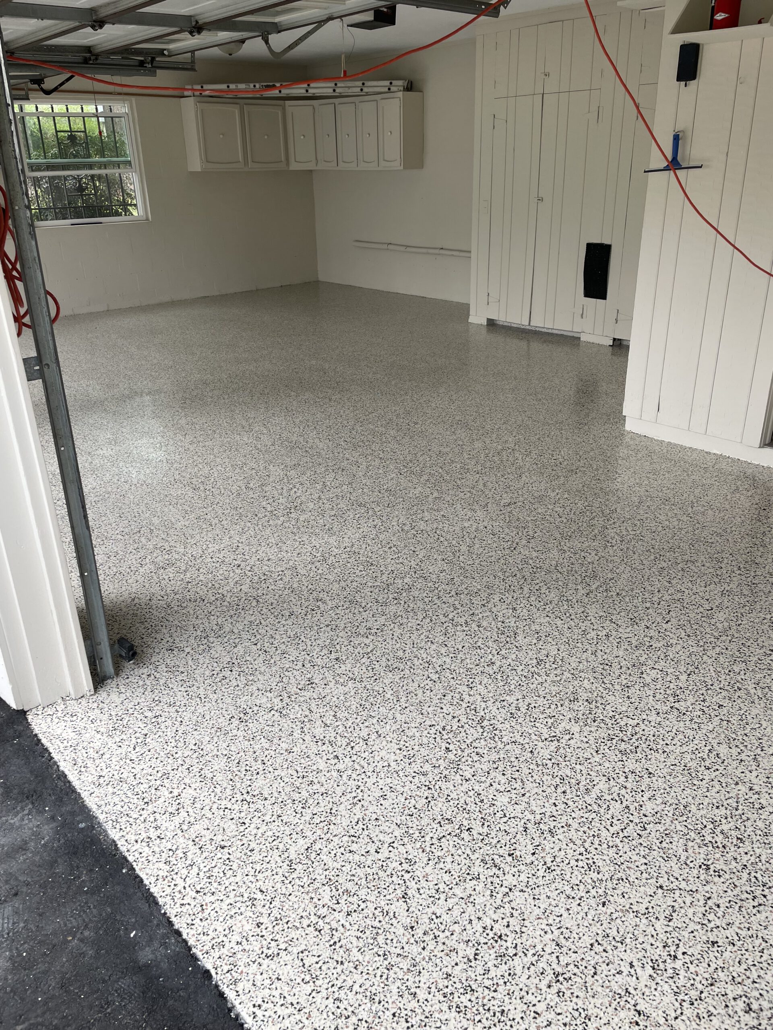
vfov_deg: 67.3
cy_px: 515
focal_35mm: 26
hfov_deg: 53.1
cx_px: 386
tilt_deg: -22.3
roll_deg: +2.0
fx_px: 774
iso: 32
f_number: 1.6
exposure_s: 1/124
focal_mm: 4.2
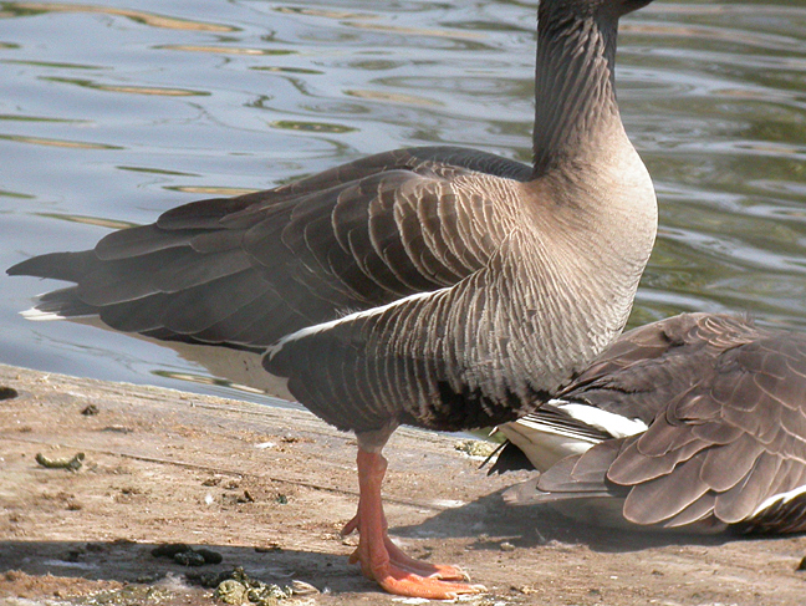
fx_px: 2237
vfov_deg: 15.4
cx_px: 386
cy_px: 257
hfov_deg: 20.4
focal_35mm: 96
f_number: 8.2
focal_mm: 17.3
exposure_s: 1/386
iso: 200
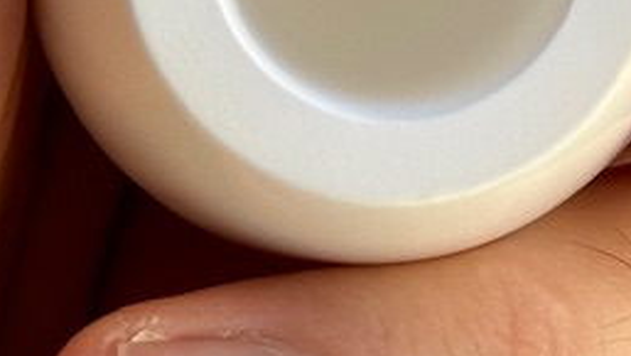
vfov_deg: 4.6
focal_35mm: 260
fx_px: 4353
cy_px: -498
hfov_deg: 8.2
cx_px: 852
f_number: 1.78
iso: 64
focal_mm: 6.86
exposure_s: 1/399
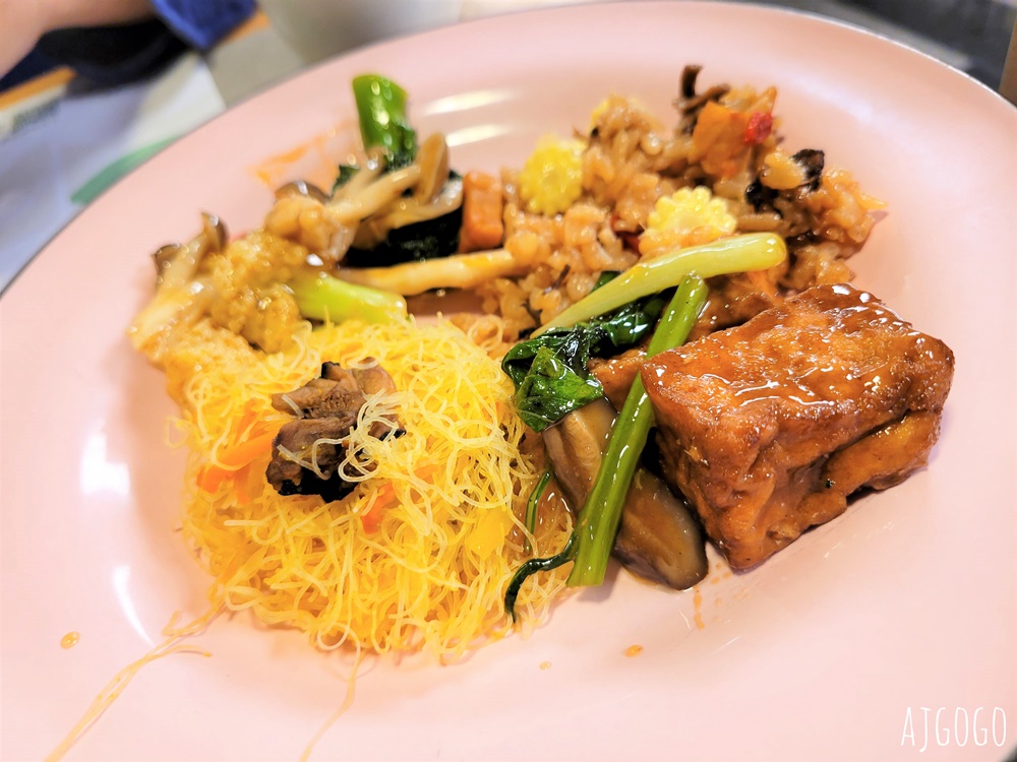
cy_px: 381
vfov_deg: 53.1
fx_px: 764
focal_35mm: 26
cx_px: 508
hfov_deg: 67.3
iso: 200
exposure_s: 1/40
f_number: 1.8
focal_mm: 5.4
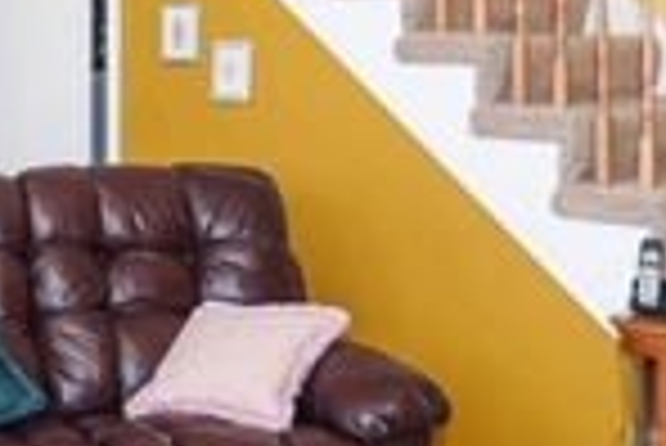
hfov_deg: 27.1
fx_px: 1278
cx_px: -45
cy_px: 74
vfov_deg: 19.5
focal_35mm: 69
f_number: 8
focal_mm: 16
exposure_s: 1/40
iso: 200
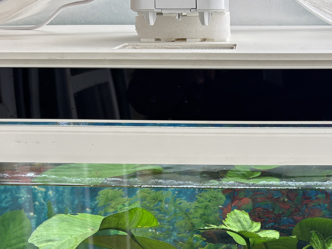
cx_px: 233
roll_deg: -0.3
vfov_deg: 20.0
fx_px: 691
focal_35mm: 72
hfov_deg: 26.8
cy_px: 232
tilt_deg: -18.6
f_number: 1.6
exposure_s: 1/121
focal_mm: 5.96
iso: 50
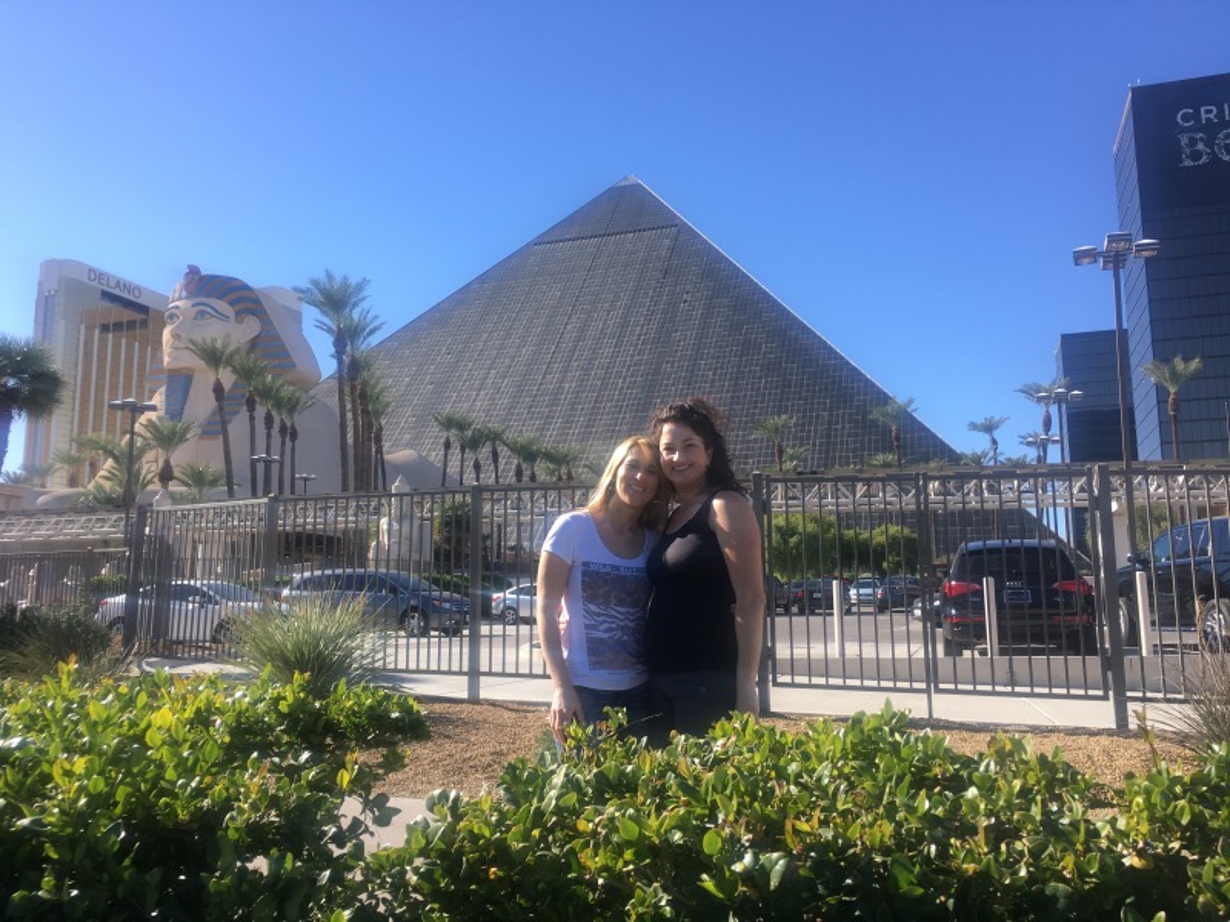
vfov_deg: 48.2
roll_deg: +0.6
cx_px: 615
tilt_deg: +9.1
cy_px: 461
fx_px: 1030
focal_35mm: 29
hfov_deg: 61.7
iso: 25
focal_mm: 4.15
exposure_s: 1/587
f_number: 2.2
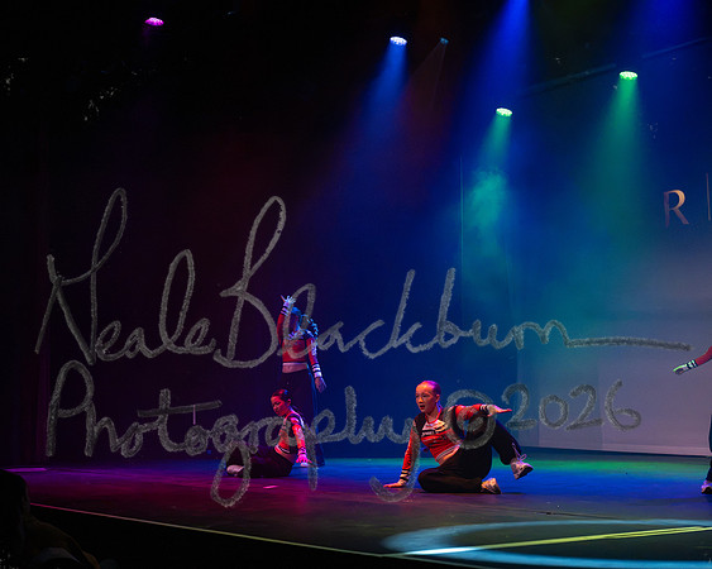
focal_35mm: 56
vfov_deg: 27.0
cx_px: 307
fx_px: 1187
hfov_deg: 33.3
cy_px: 284
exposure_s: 1/400
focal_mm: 50
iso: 6400
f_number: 5
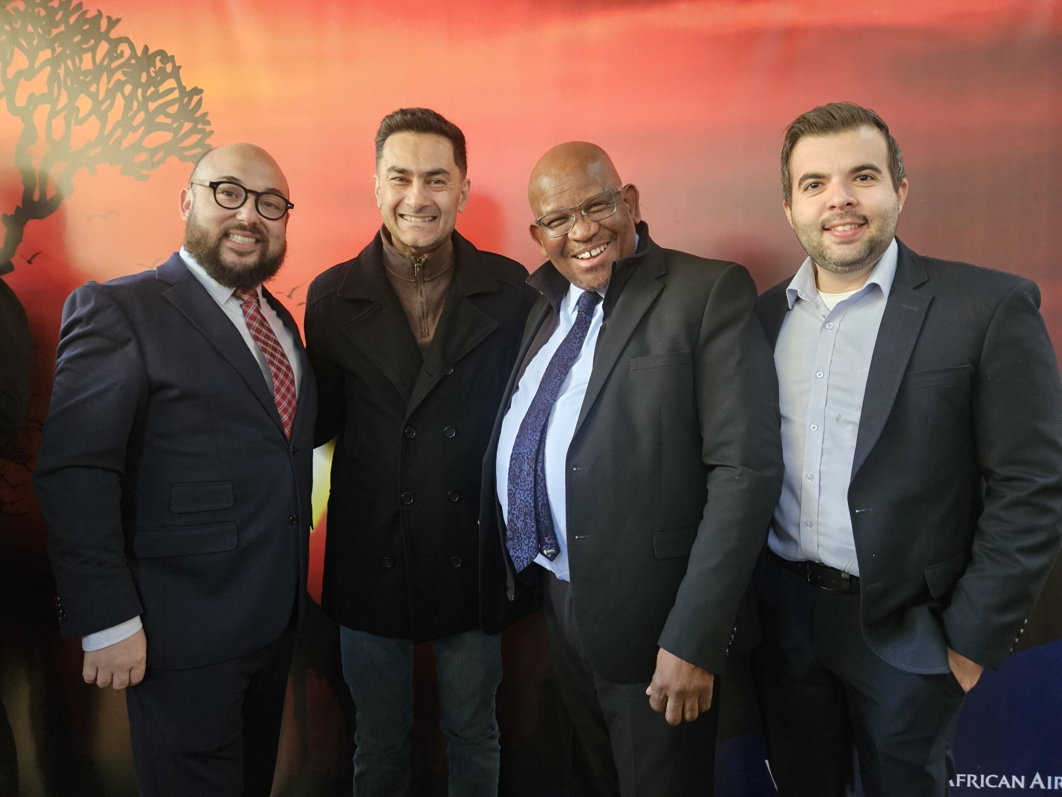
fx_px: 706
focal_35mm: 23
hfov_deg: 73.9
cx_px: 531
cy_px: 398
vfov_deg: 58.9
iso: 640
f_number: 1.8
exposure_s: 1/30
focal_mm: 5.4
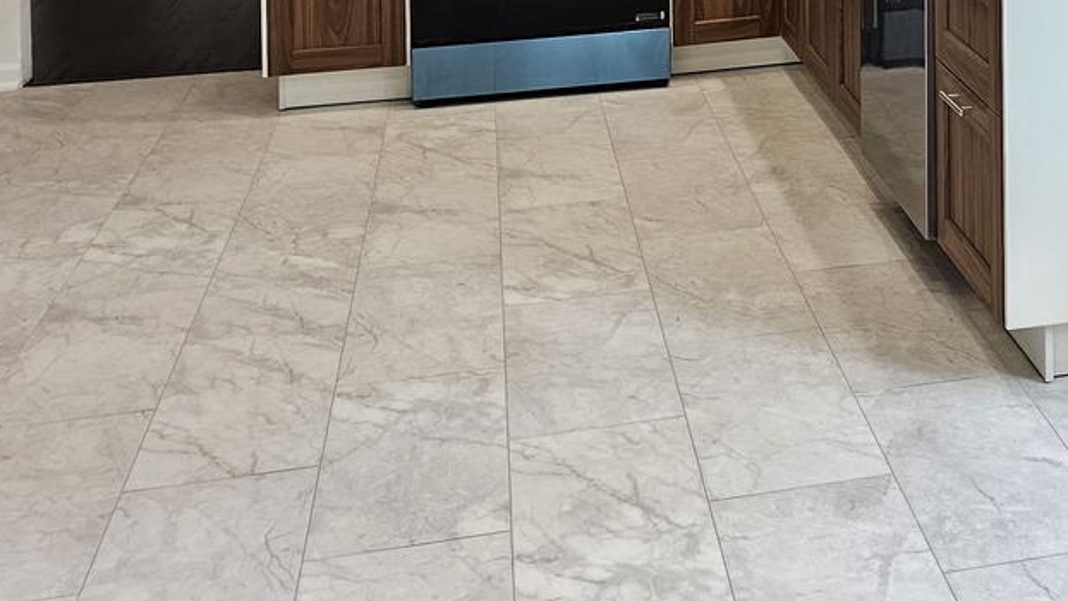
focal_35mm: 58
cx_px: 936
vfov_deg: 18.3
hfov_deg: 34.3
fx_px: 1643
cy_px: -314
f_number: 1.7
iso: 125
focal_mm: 6.3
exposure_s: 1/120
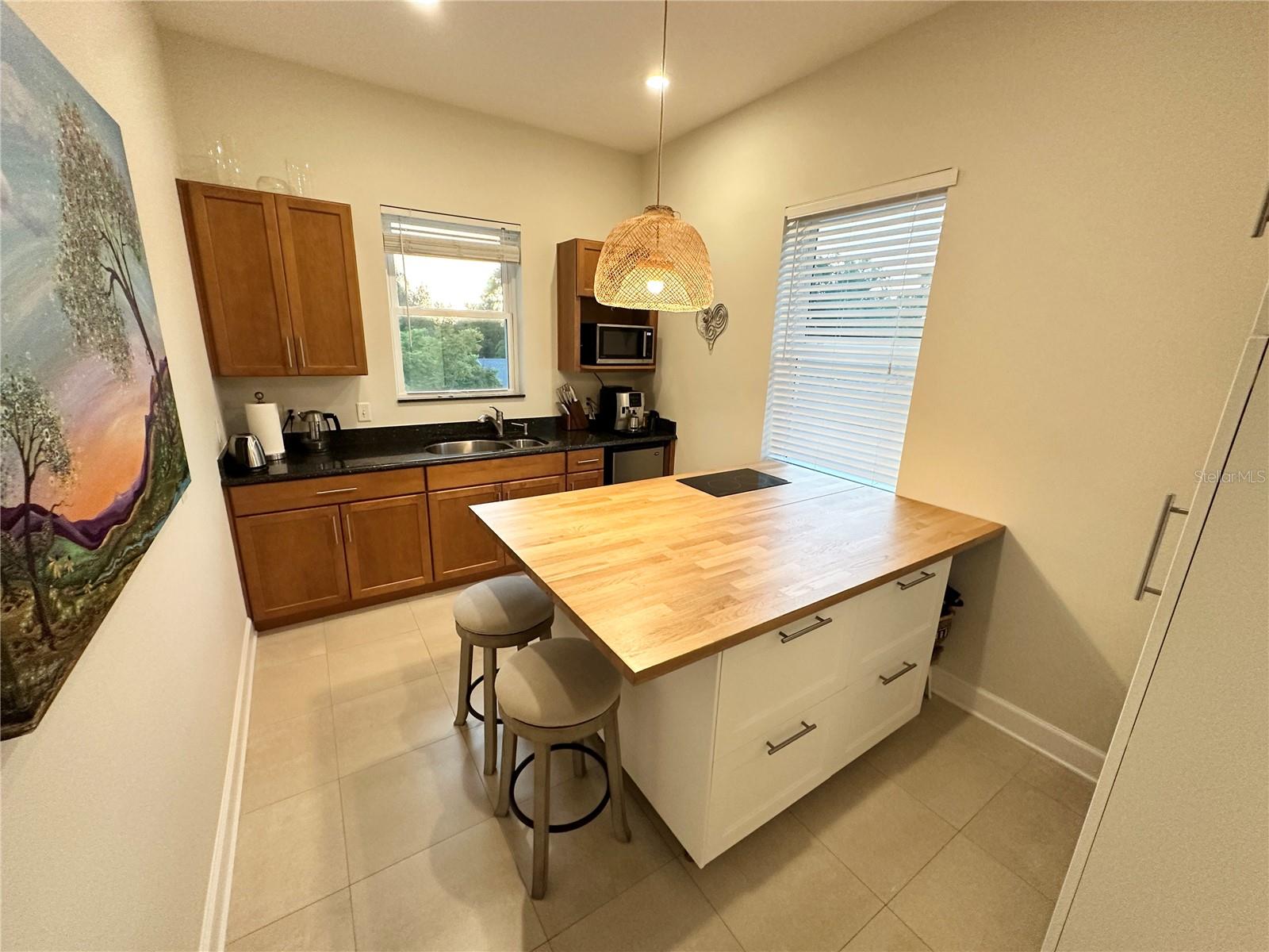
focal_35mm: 14
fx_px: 513
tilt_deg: -14.6
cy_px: 476
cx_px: 634
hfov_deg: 102.1
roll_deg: -1.9
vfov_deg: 85.7
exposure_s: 1/120
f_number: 2.2
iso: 320
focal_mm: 2.22
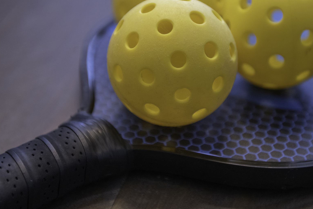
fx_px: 791
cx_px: 165
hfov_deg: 22.4
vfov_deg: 15.0
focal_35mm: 91
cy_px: 89
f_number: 3.5
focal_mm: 70
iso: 2500
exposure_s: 1/80
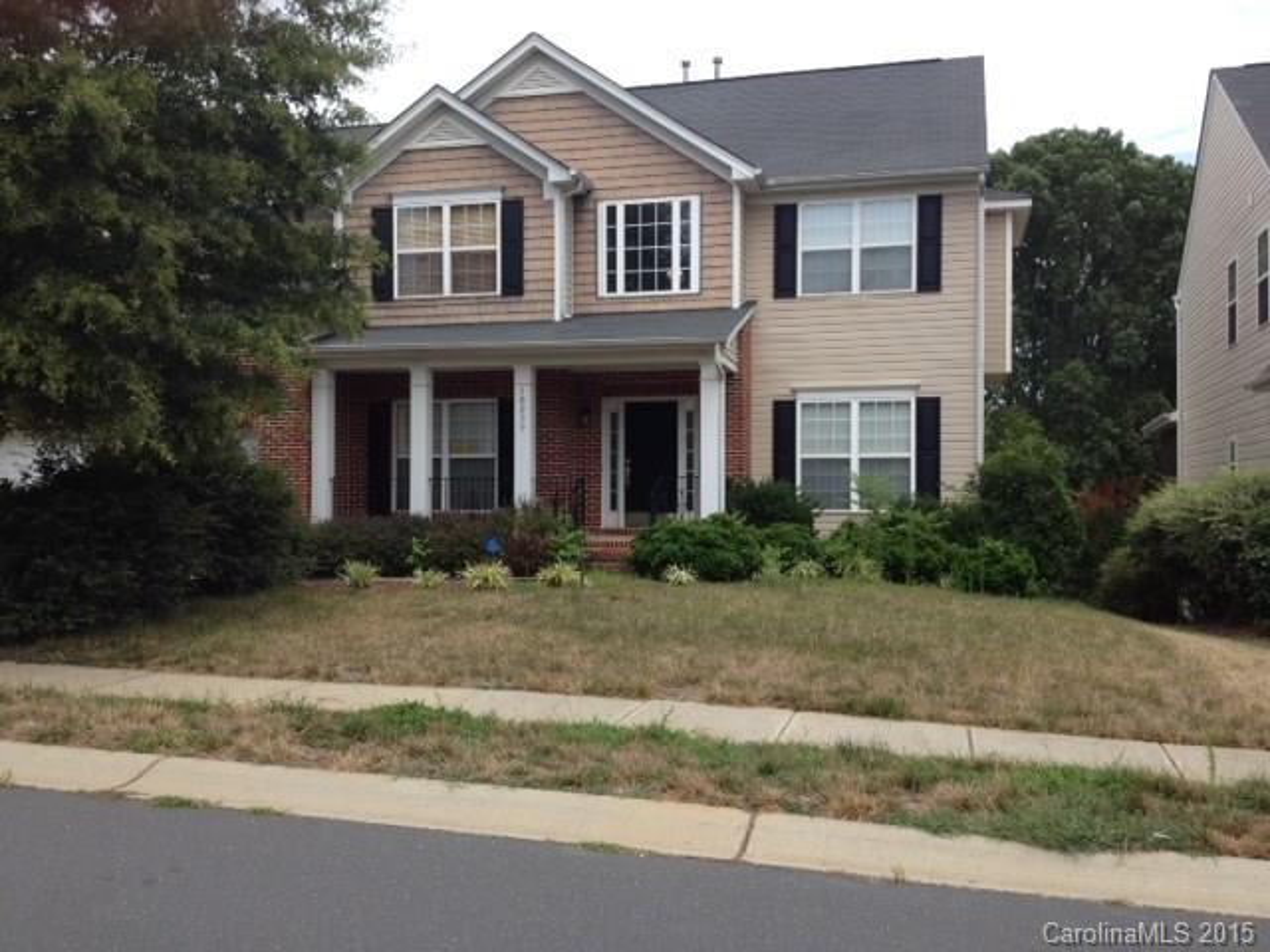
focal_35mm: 35
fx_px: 1284
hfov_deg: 52.6
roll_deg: +0.0
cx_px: 635
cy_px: 476
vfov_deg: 40.7
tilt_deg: +0.0
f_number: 2.4
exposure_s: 1/1042
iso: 50
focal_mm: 4.28
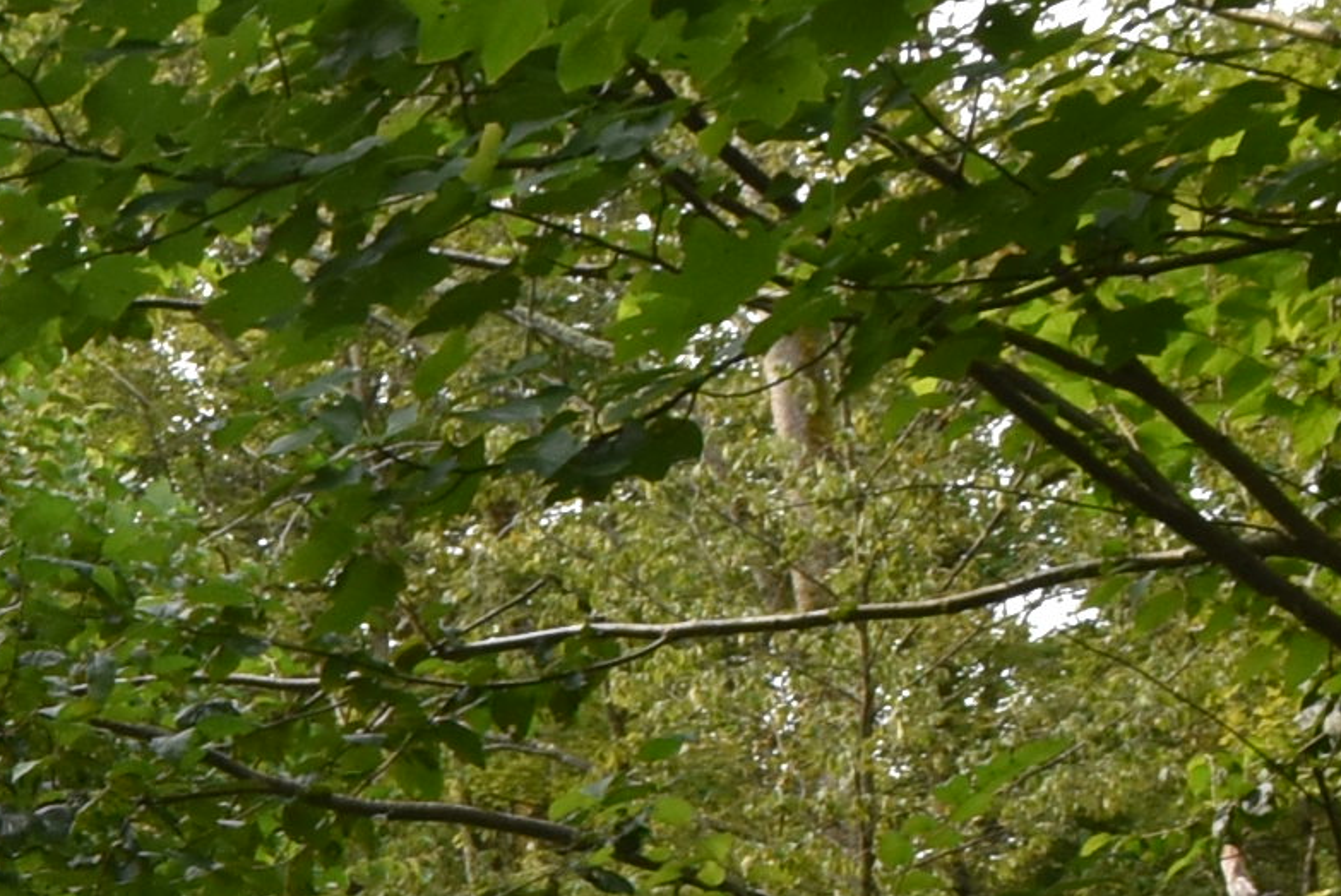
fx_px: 5777
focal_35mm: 155
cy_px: 1664
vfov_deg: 8.5
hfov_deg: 12.1
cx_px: -1132
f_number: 8
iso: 360
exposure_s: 1/250
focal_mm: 18
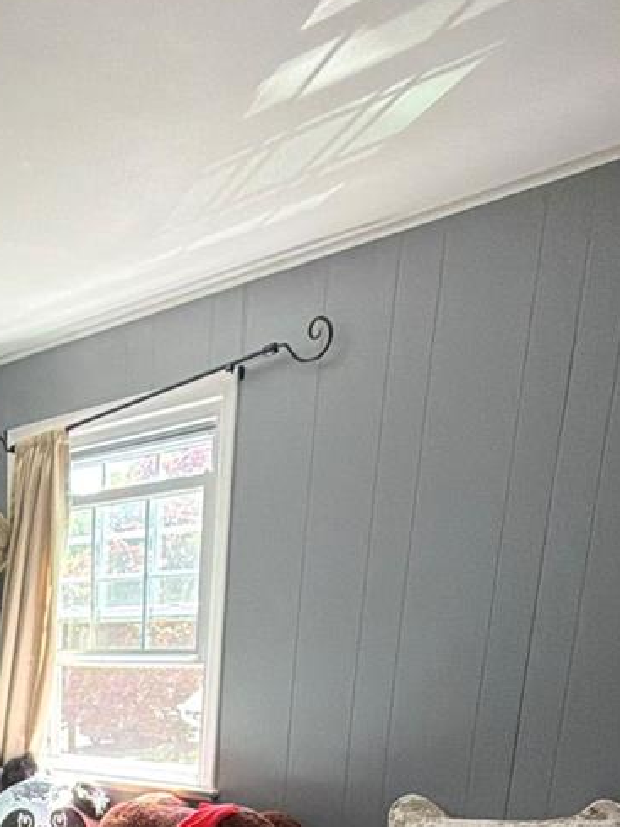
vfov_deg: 34.8
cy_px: 978
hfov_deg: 29.4
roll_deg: +2.6
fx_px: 1050
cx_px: -78
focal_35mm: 44
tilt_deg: -17.4
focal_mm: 2.22
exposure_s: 1/60
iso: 250
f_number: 2.2
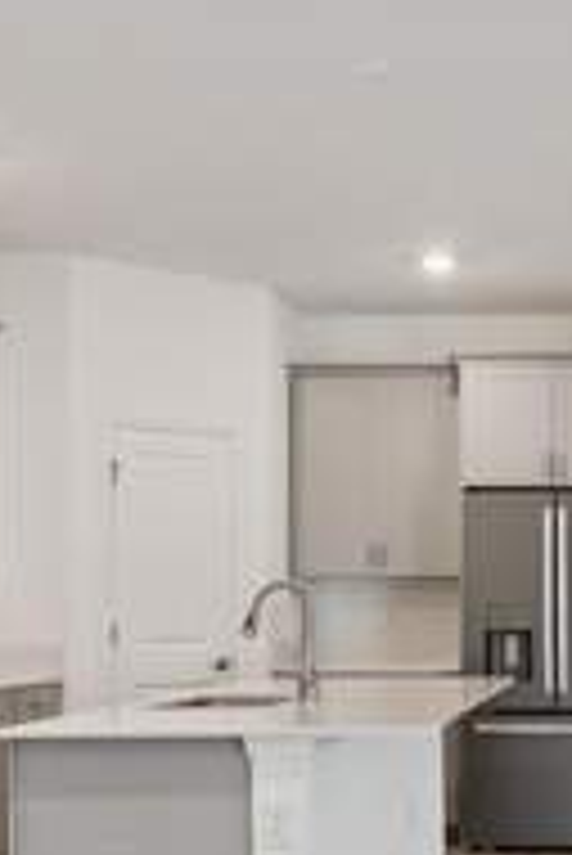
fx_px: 1386
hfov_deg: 22.2
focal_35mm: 58
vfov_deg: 33.9
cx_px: 604
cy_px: 596
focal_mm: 15.4
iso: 400
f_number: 9
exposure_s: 1/25
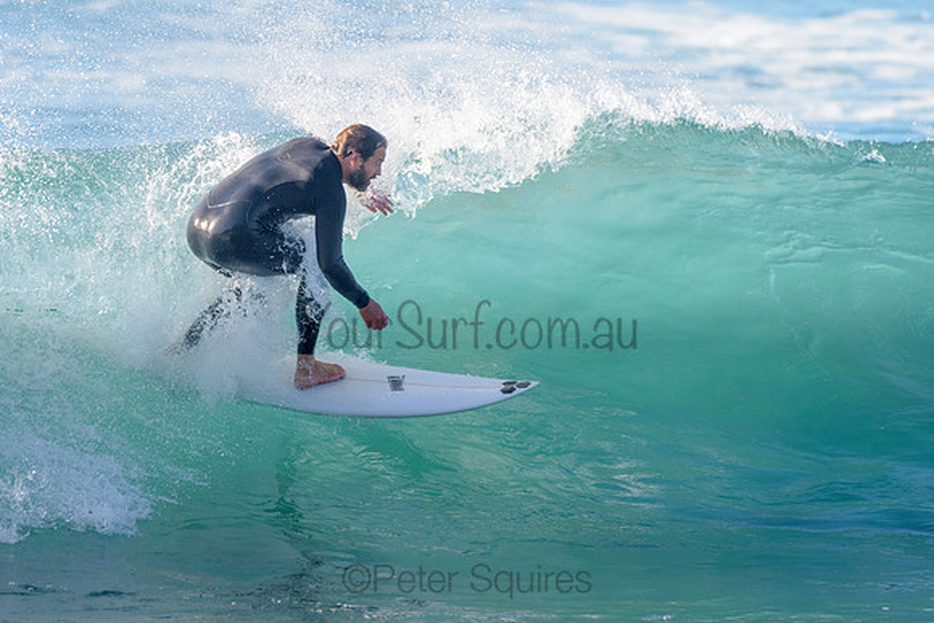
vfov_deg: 2.2
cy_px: 285
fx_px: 15888
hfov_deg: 3.4
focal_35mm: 612
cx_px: 362
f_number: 5.6
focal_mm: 500
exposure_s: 1/2000
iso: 560
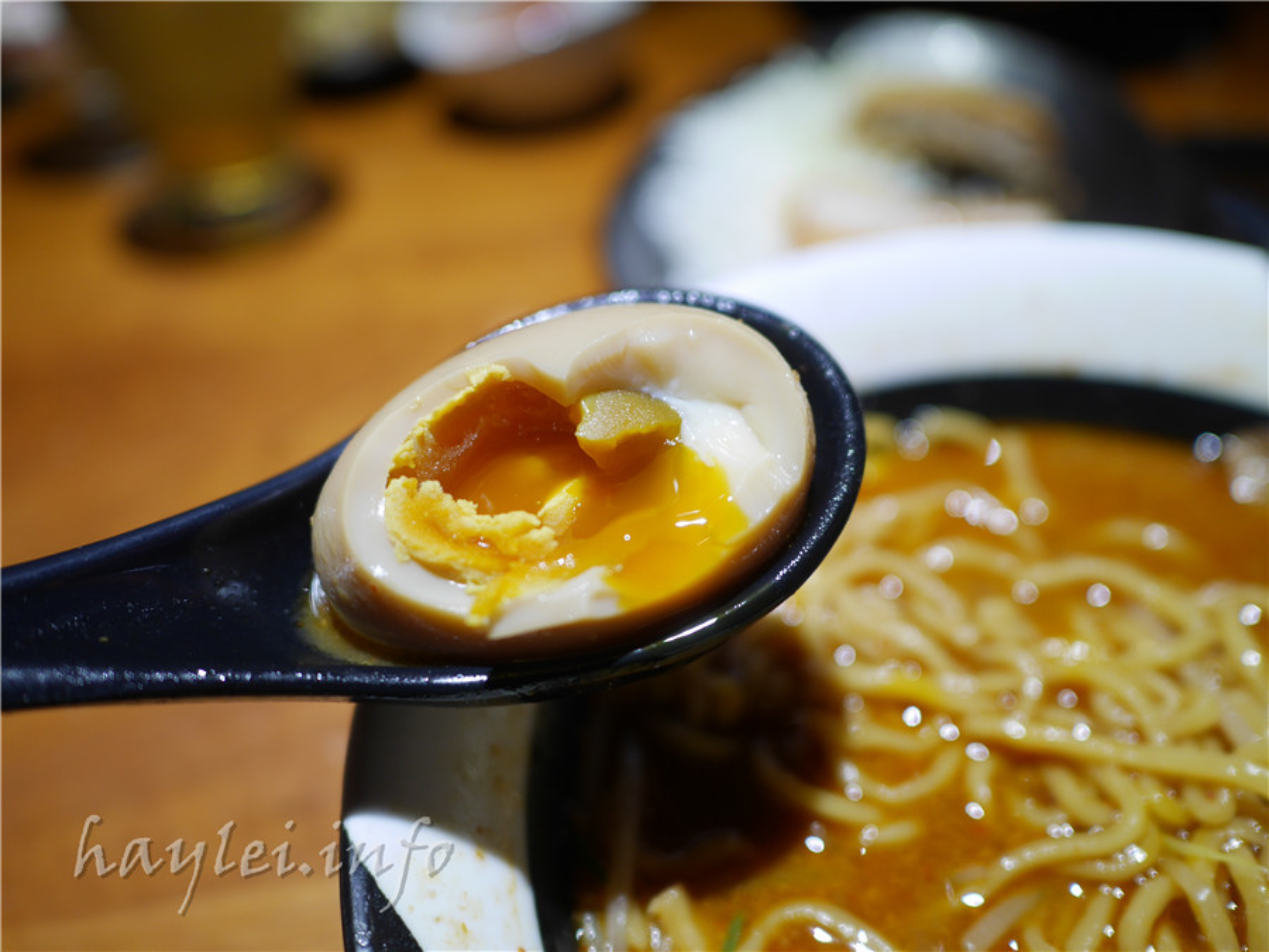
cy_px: 476
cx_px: 634
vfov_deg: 46.8
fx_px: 1100
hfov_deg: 60.0
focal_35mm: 30
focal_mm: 15
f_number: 1.8
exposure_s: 1/100
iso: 200
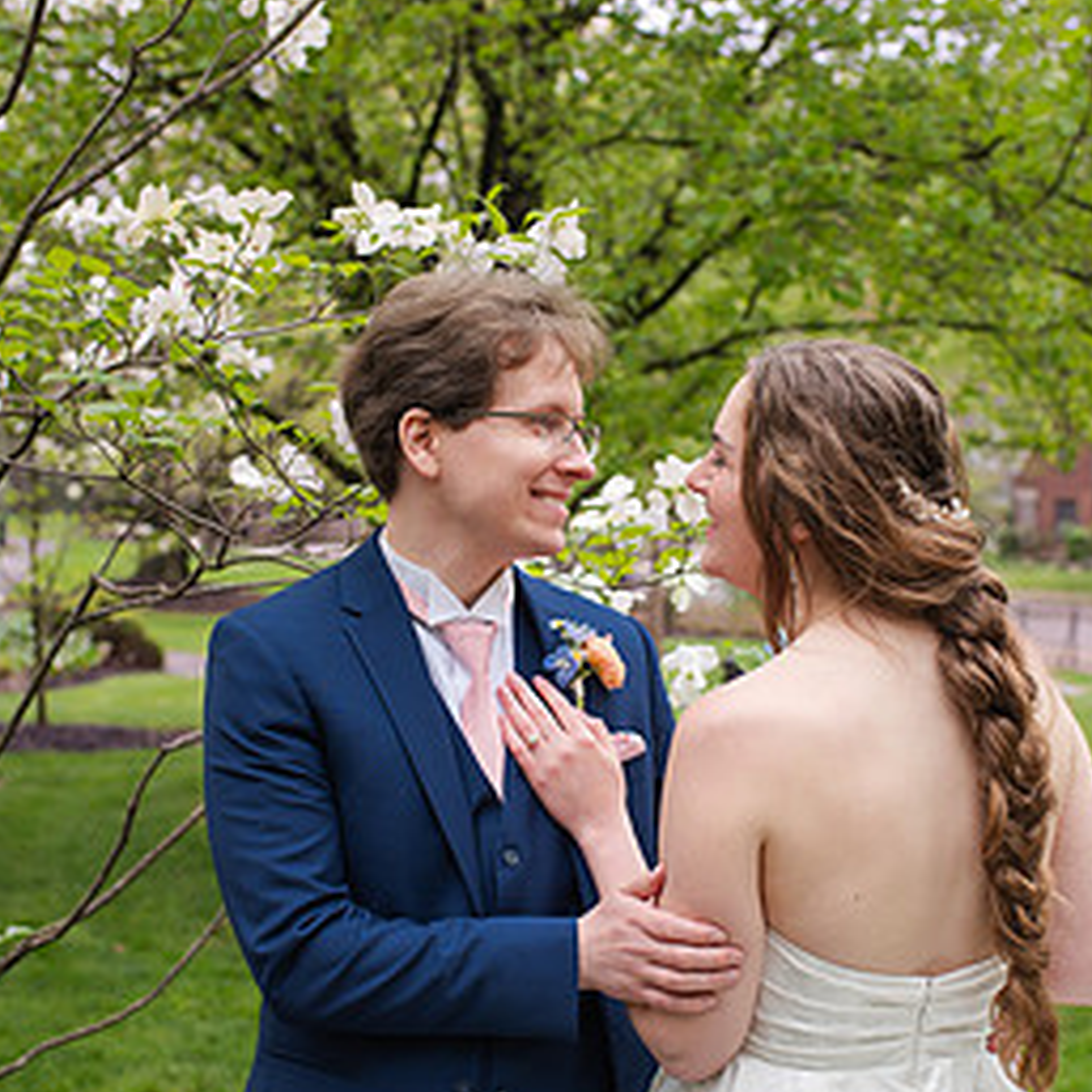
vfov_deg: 32.7
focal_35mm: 52
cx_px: 622
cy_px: 616
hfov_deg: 32.7
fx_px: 1856
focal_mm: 35
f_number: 3.2
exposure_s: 1/320
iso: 100
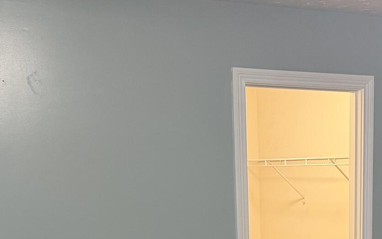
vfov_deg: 13.1
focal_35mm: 91
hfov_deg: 22.4
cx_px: 320
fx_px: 947
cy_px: 416
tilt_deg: -13.2
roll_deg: +0.6
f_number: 1.78
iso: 320
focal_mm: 6.76
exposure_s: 1/60
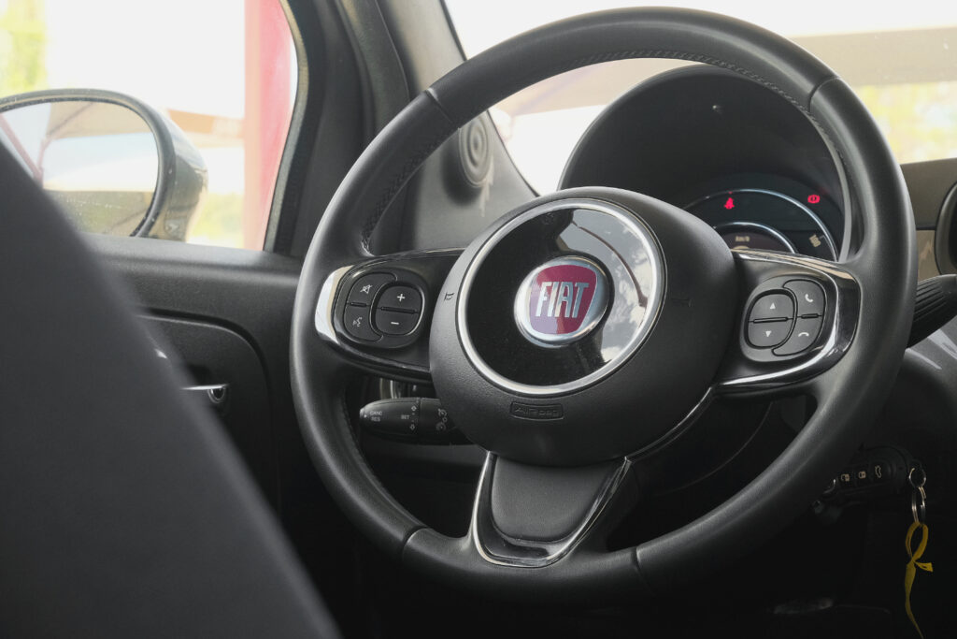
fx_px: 1808
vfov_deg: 20.0
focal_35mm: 68
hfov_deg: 29.7
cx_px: 478
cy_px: 320
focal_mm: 45
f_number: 8
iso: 2000
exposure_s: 1/125
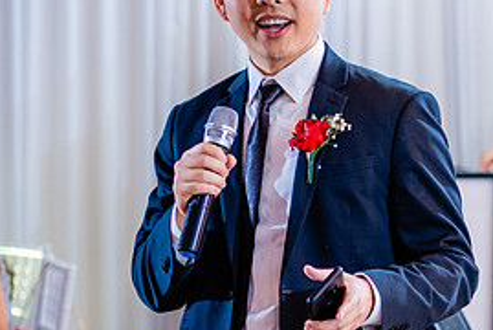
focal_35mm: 208
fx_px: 2851
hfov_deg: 9.8
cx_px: 435
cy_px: 151
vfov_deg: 6.6
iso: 640
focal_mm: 56
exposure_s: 1/160
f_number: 2
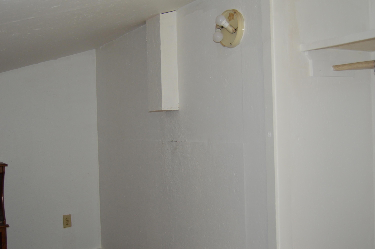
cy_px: 124
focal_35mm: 42
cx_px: 188
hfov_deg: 46.4
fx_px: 437
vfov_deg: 31.8
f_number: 4
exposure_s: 1/60
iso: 640
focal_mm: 28
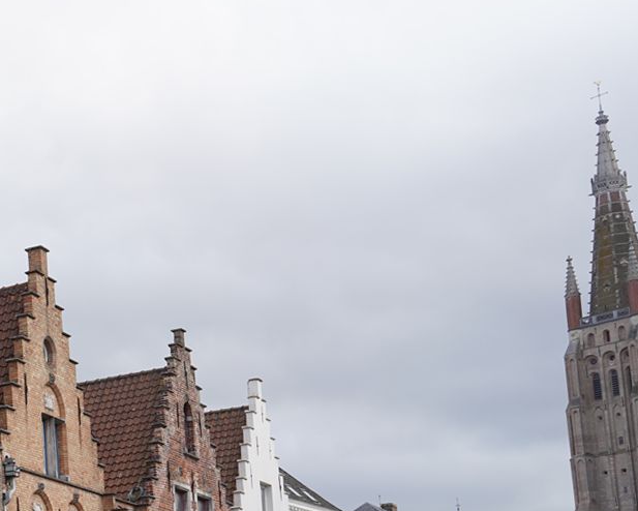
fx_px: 1379
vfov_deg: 20.2
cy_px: 532
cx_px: -389
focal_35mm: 73
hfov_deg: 20.9
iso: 100
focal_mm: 24
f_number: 9
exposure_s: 1/100
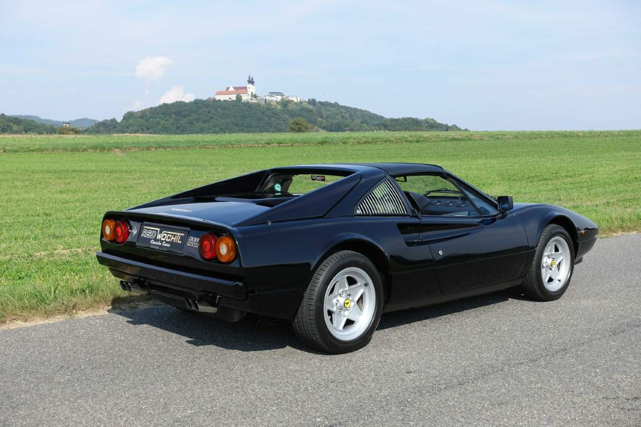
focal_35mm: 43
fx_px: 766
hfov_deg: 45.4
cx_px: 320
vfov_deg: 31.2
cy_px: 214
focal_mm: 15.94
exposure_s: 1/800
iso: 125
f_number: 4
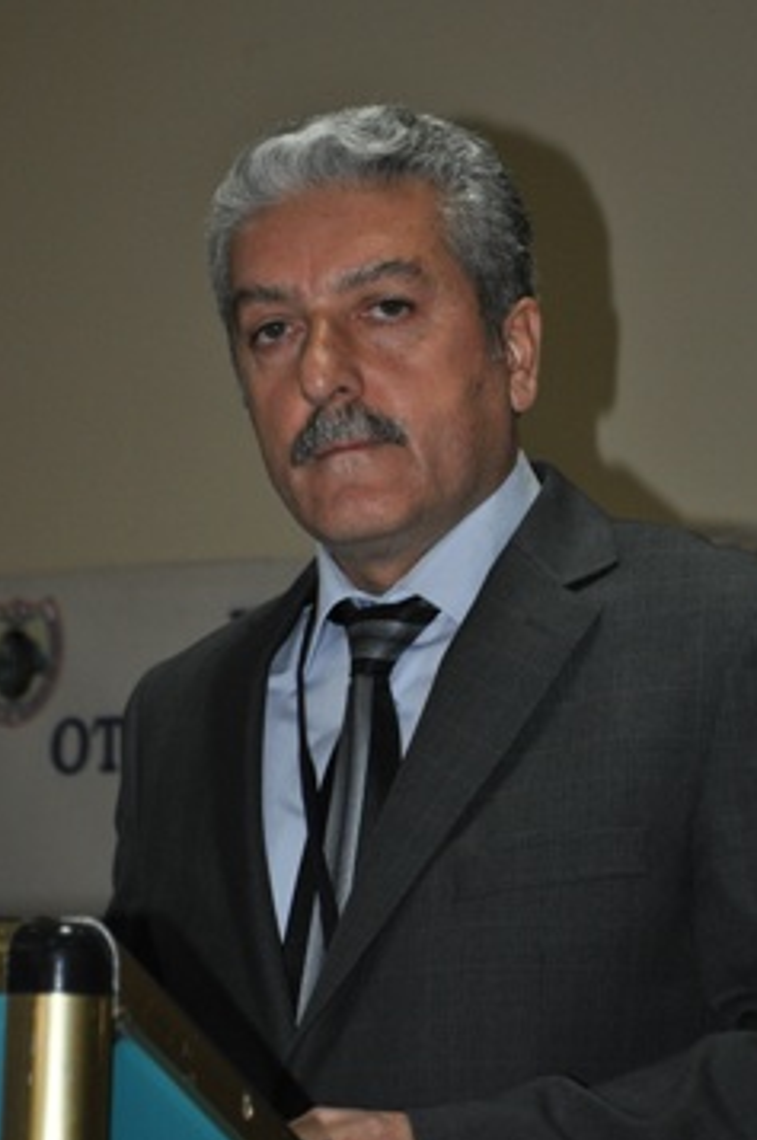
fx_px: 3278
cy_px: 549
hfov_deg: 13.2
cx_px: 399
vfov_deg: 19.7
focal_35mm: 104
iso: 800
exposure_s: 1/60
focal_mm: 55
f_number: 5.6
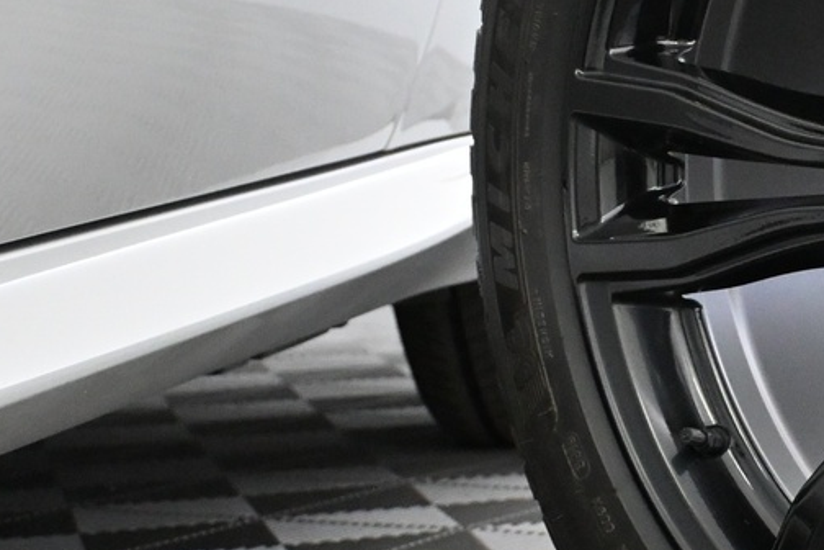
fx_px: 2760
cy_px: 175
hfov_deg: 15.9
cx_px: 1136
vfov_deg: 11.4
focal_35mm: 121
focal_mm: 25
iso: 3200
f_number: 4.2
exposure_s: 1/100
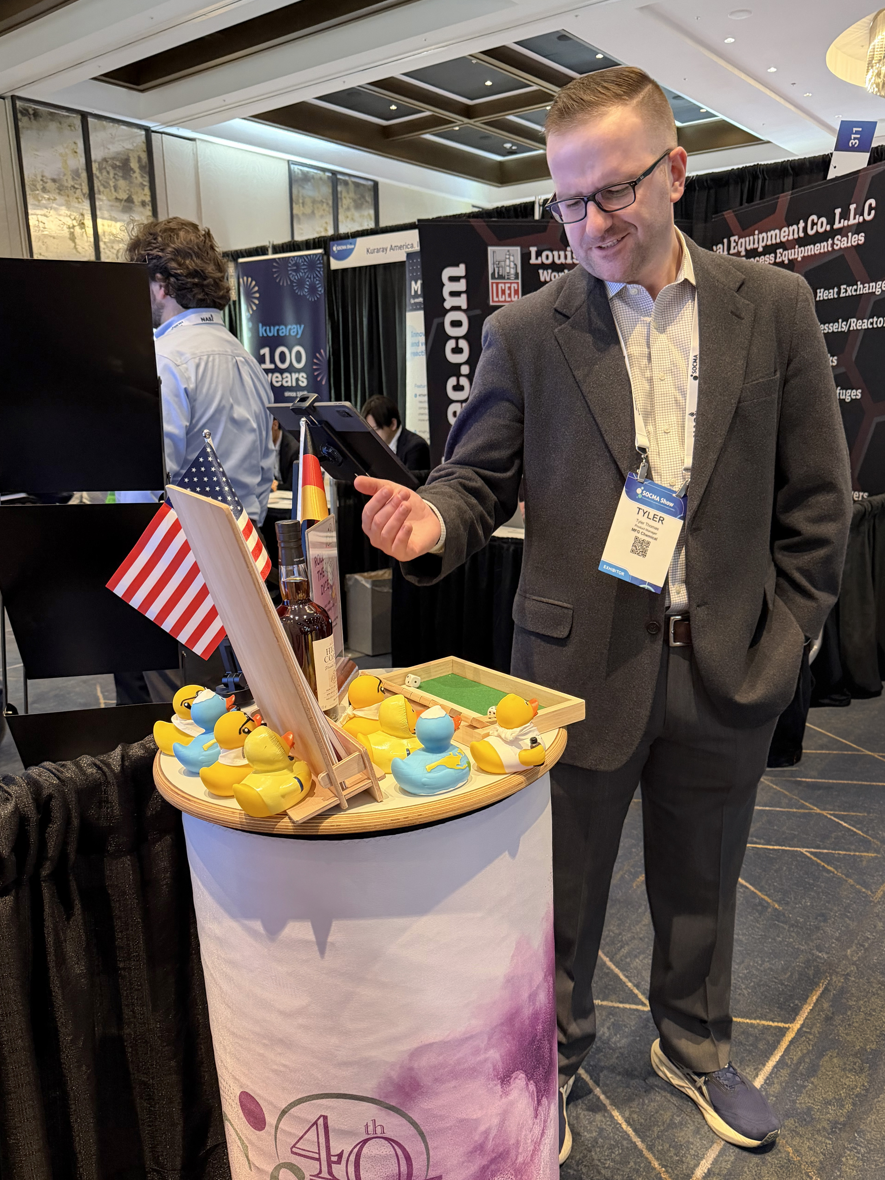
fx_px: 920
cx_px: 442
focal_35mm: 27
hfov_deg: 51.4
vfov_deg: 65.2
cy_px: 646
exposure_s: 1/40
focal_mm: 6.76
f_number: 1.78
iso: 640
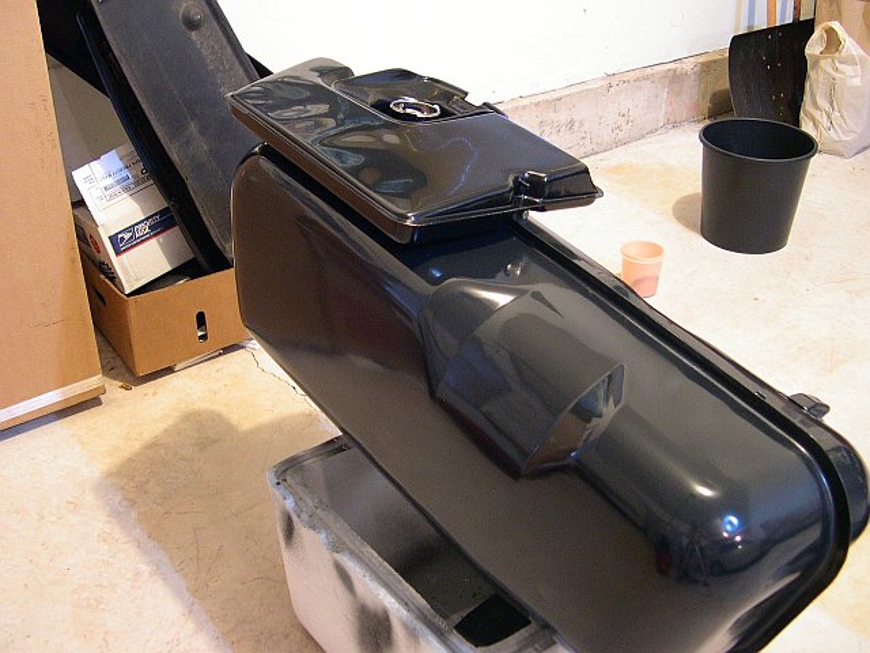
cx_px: 435
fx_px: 955
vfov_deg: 37.7
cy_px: 326
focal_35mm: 38
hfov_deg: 49.0
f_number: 2.8
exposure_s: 1/2.2
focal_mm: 8
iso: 400
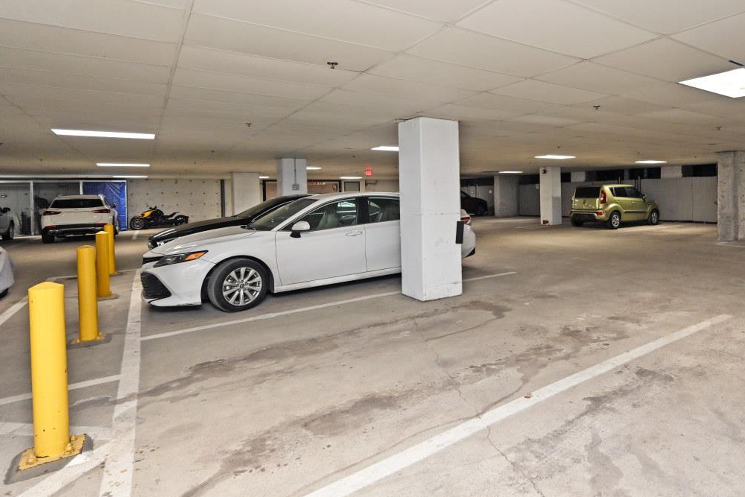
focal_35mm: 21
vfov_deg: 59.0
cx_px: 474
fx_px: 435
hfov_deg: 79.4
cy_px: 198
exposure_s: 1/60
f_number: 4
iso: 800
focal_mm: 14
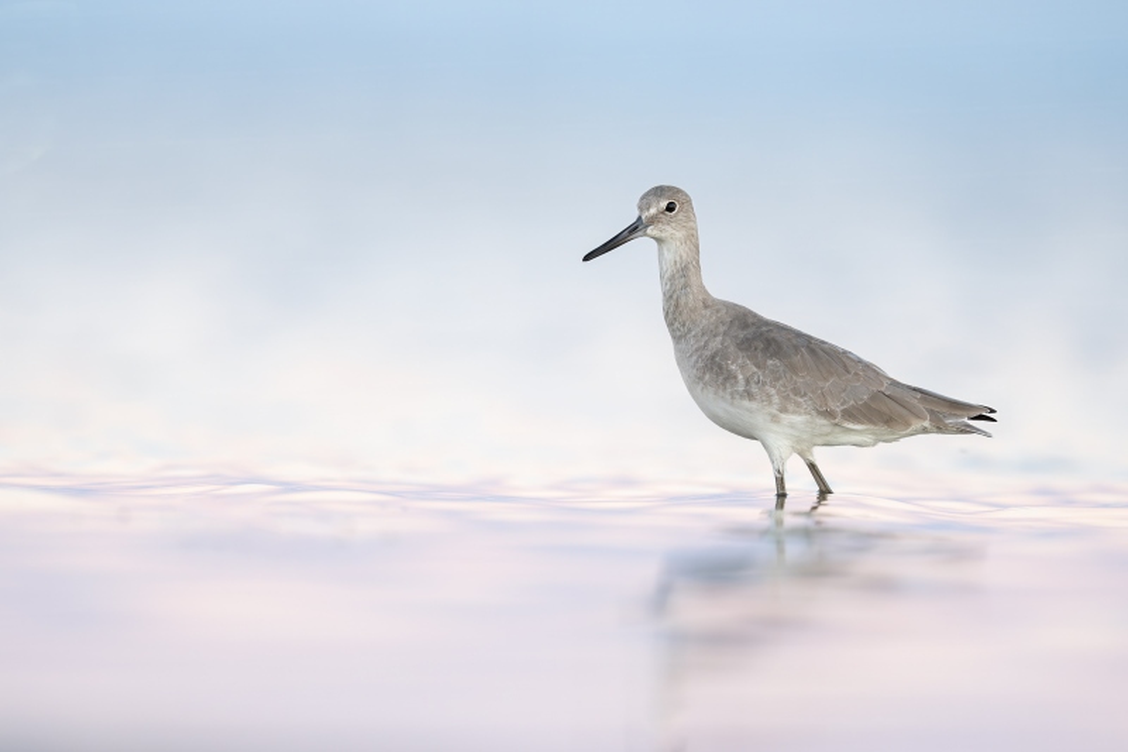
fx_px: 18795
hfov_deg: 3.4
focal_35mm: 600
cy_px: 376
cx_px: 564
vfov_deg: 2.3
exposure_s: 1/200
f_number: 4
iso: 1600
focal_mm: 600
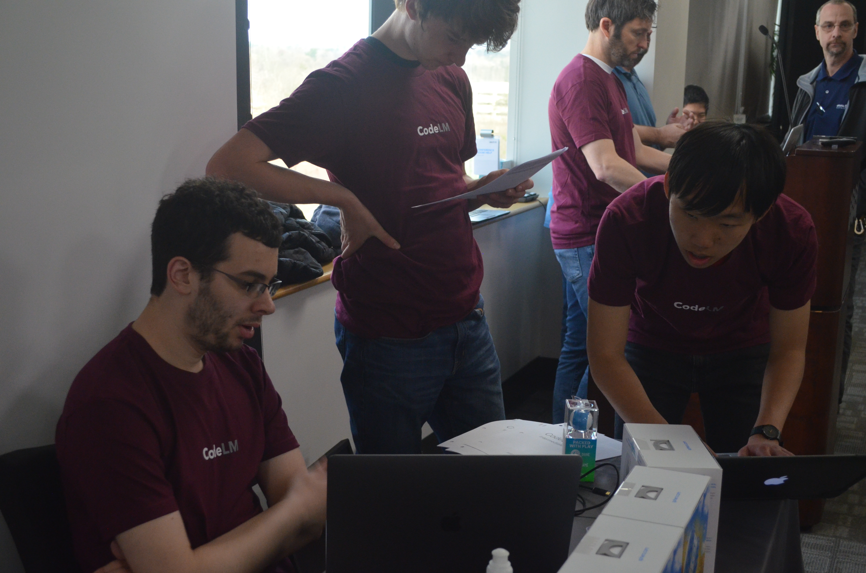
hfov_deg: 39.0
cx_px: 433
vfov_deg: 26.4
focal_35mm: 51
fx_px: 1224
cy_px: 286
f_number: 5
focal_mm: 34
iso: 1800
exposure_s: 1/30
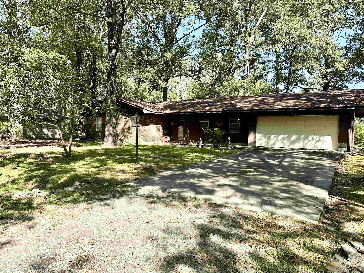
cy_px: 140
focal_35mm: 26
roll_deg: -1.0
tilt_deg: -1.0
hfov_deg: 67.3
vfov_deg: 53.1
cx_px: 176
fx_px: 273
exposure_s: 1/1144
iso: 80
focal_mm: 6.86
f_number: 1.78
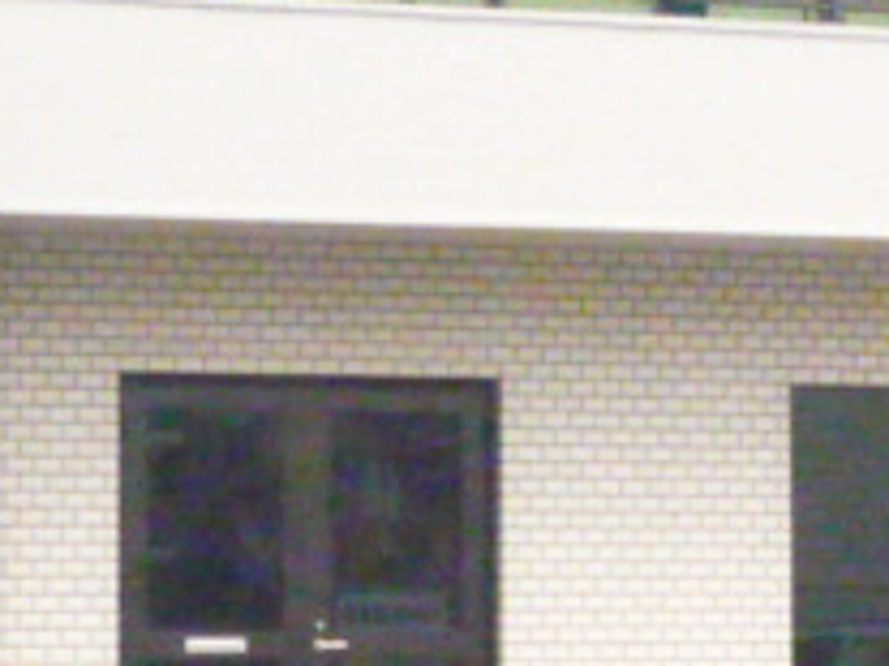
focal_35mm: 142
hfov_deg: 13.8
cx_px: 726
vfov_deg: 10.4
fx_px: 3645
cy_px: 460
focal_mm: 4.5
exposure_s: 1/250
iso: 1600
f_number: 2.8
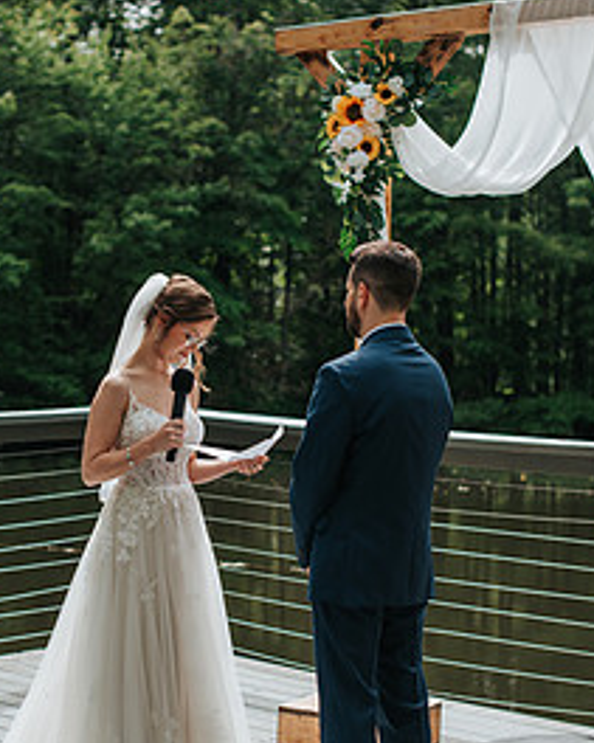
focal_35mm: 80
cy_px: 439
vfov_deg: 23.8
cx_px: 222
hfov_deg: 19.1
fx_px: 1759
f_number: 2.8
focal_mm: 50
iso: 100
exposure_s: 1/800
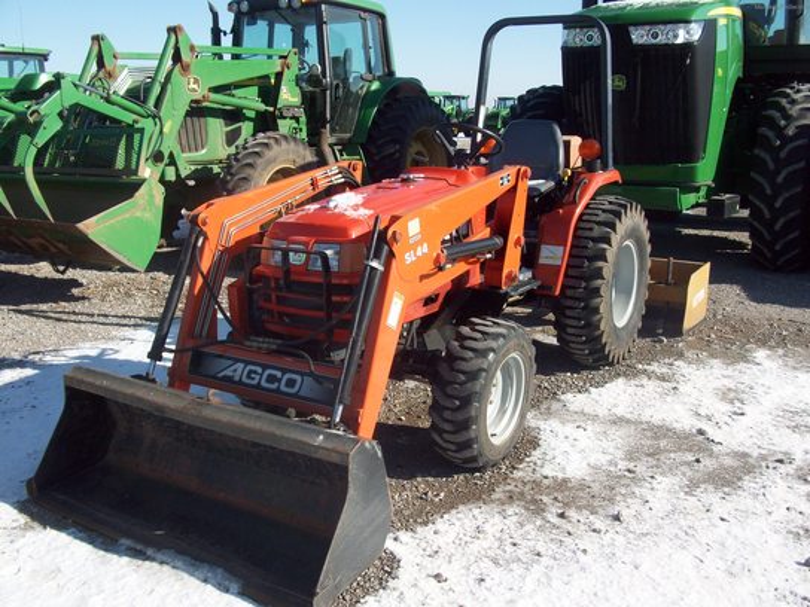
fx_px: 796
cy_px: 304
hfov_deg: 54.0
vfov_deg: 41.8
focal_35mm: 34
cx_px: 405
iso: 64
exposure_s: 1/310
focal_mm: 5.7
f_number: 5.5
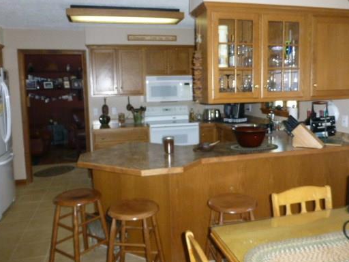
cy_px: 118
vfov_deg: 46.7
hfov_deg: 59.9
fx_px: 302
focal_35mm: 30
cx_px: 182
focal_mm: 4.3
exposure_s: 1/125
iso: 640
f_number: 3.3
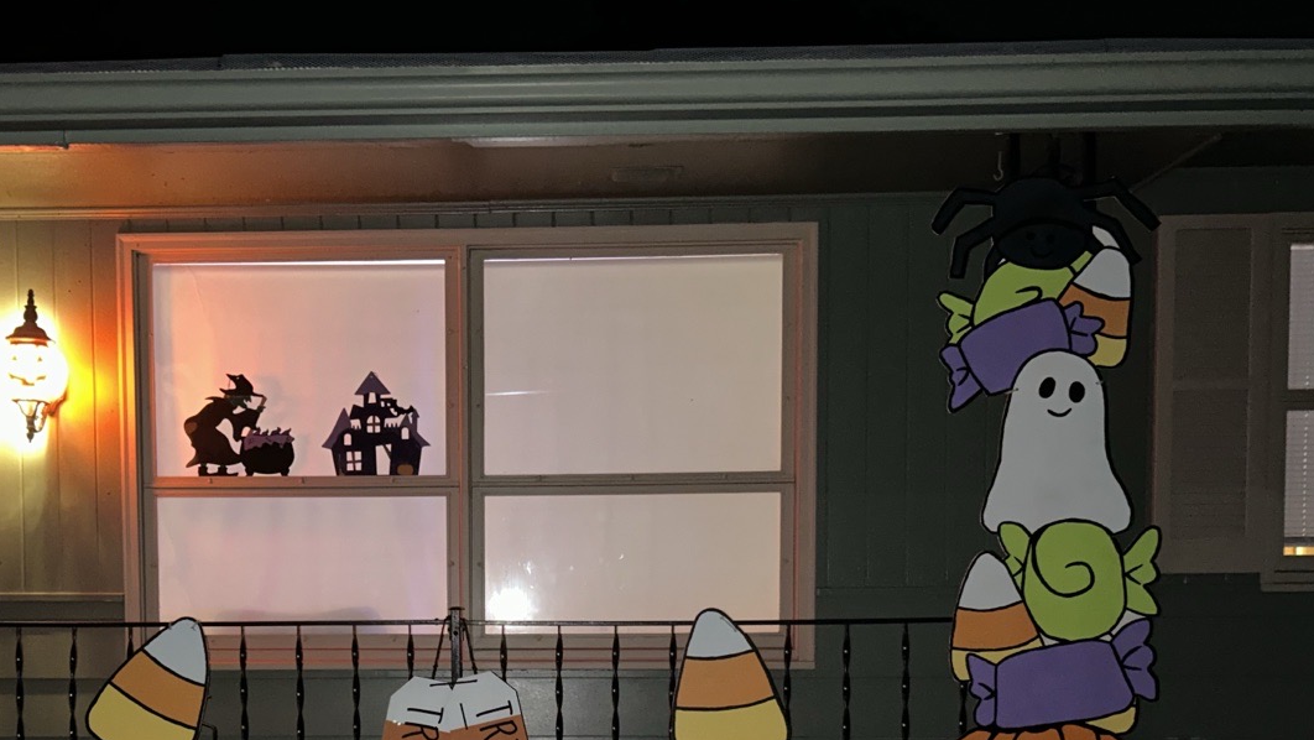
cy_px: 668
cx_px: 468
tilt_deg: -2.7
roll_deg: +1.2
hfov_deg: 49.8
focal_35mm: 40
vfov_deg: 28.6
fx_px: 1394
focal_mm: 5.7
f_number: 1.5
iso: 500
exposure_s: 1/4
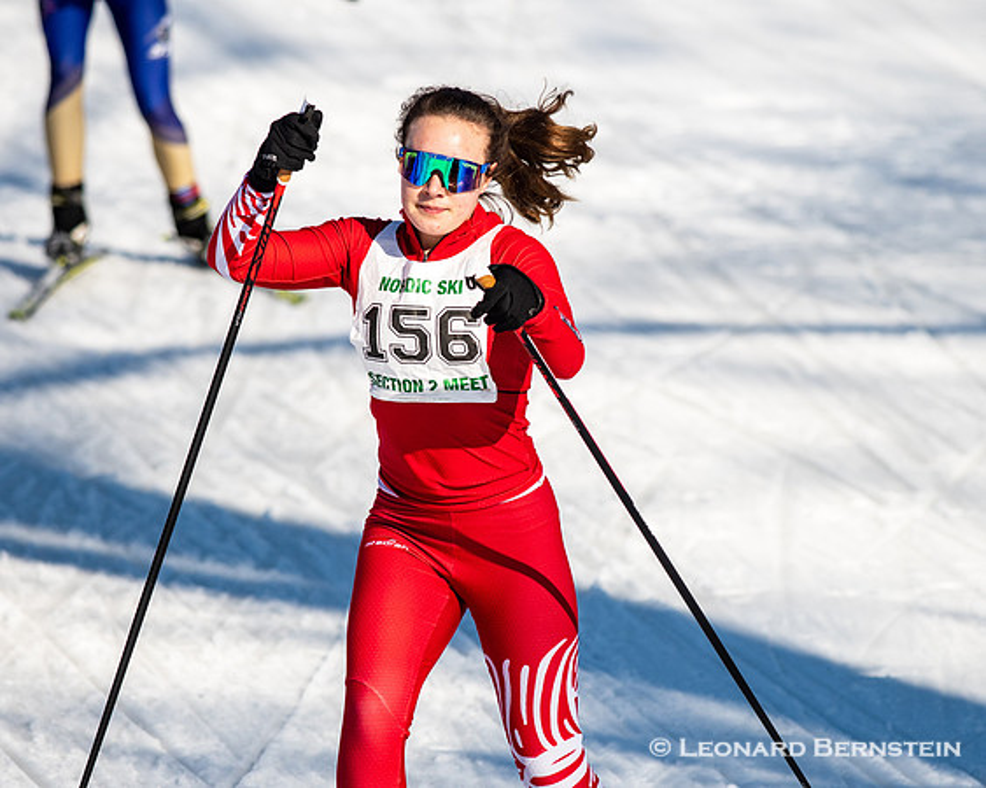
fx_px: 14810
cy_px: 393
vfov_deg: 3.0
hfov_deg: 3.8
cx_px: 496
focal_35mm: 508
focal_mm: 300
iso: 400
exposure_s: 1/3200
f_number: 5
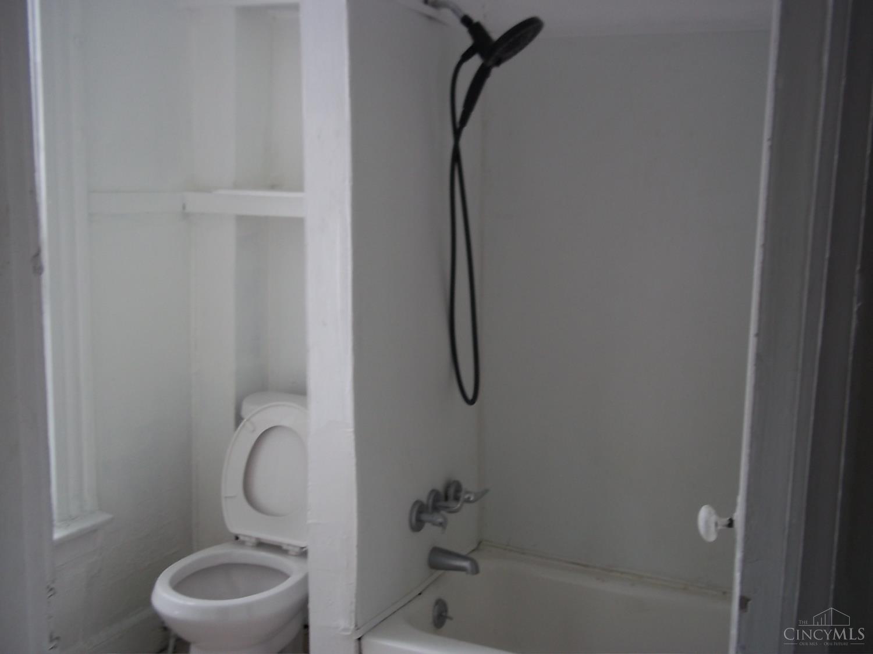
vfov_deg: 39.7
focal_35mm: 36
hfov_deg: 51.4
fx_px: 908
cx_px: 436
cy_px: 327
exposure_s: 1/50
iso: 80
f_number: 3.1
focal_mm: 6.5
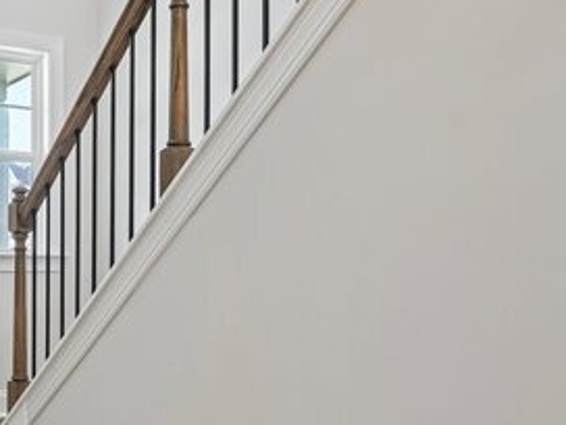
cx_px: 15
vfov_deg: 32.1
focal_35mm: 45
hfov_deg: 38.0
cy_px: 262
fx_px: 736
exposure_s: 1/20
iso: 400
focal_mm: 17
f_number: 8
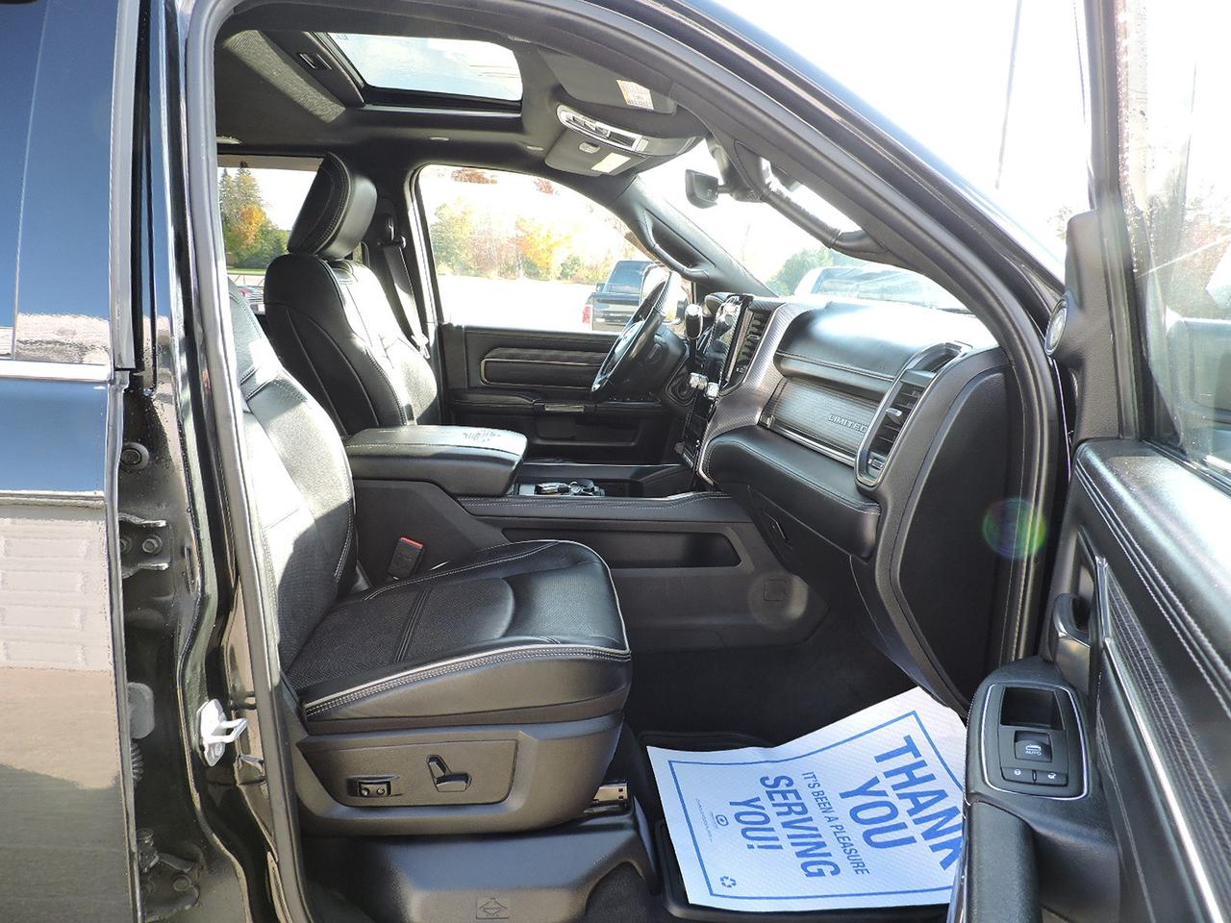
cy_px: 462
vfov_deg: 56.8
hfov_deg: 71.6
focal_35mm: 24
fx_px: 853
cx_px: 616
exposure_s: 1/50
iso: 100
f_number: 3
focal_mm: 4.3
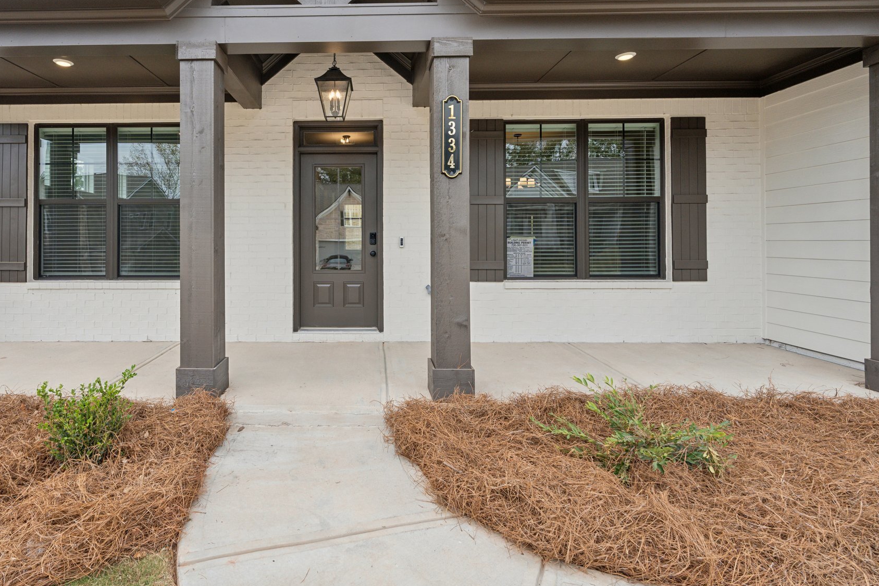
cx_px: 355
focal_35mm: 17
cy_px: 235
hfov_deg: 92.2
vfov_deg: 69.7
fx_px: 415
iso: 320
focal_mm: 14
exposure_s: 1/200
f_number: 8
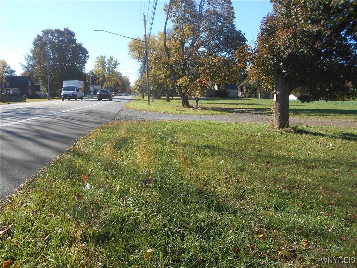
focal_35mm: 26
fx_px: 268
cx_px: 178
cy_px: 134
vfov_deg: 53.1
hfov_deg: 67.3
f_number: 3.2
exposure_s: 1/400
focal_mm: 4.6
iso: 80
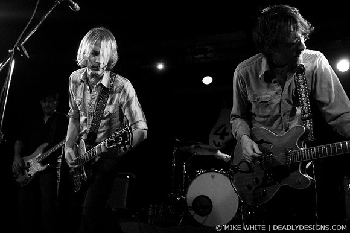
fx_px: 291
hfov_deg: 62.0
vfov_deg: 43.6
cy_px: 116
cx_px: 175
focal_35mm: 30
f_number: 3.2
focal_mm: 20
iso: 800
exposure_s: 1/100
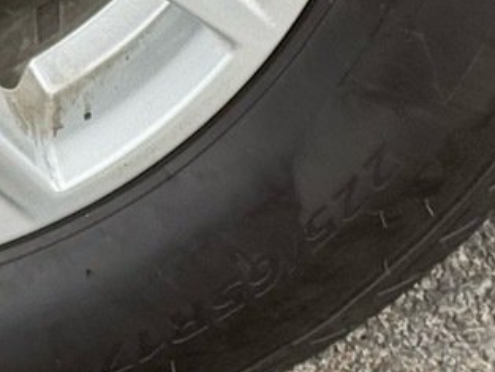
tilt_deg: -20.0
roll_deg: +0.7
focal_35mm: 245
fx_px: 3505
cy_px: -480
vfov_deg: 5.9
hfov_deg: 7.9
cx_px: -280
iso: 64
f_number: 1.78
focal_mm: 6.76
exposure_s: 1/794
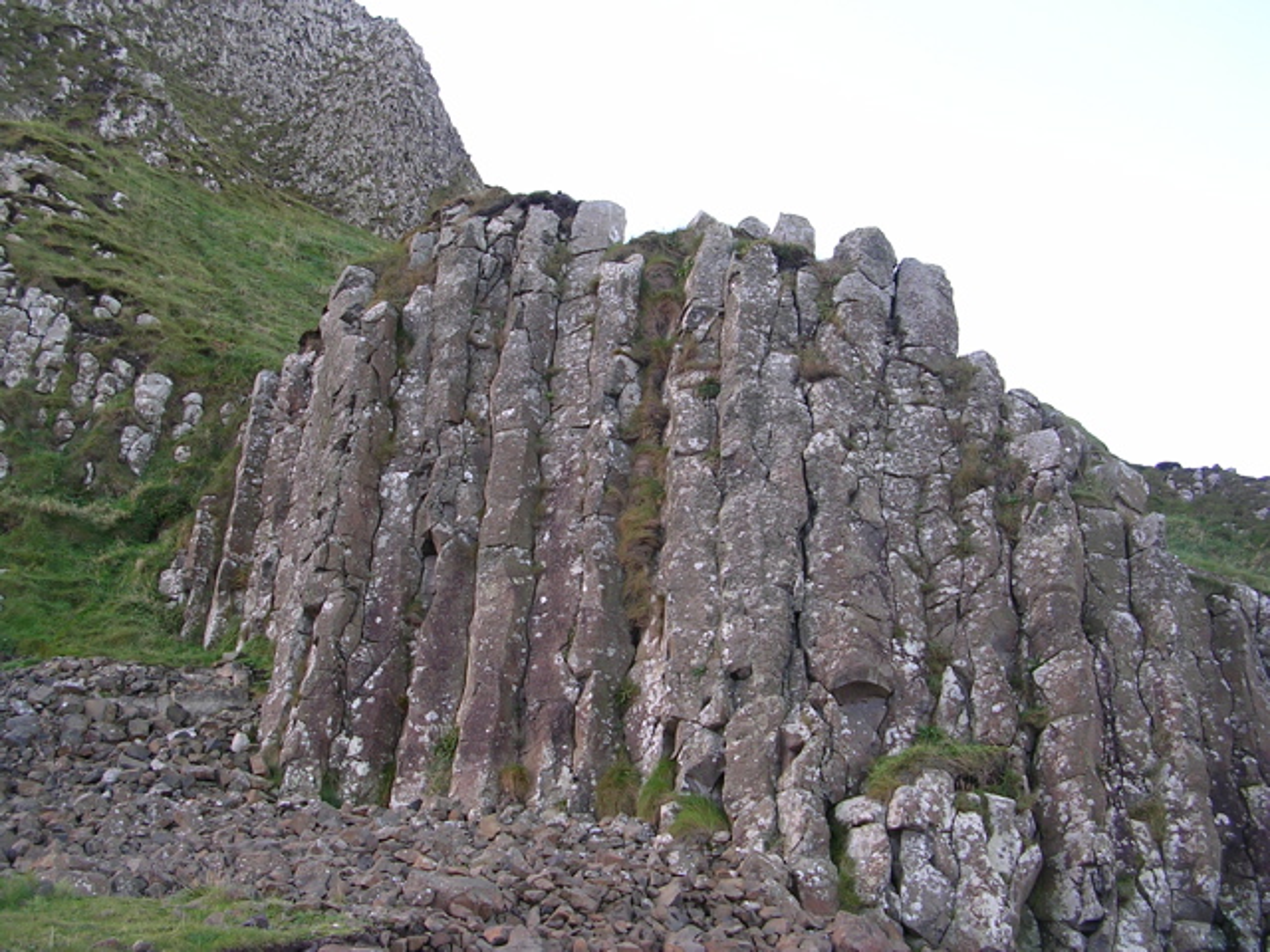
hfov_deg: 49.0
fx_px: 1394
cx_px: 635
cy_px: 476
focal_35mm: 38
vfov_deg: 37.7
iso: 50
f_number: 2.8
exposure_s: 1/101
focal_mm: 5.8
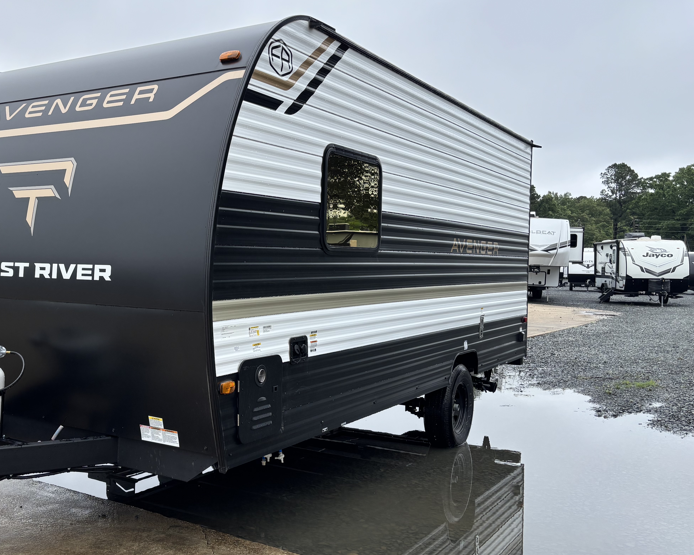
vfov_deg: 40.1
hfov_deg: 47.7
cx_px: 195
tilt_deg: -1.3
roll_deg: -1.1
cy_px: 279
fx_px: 760
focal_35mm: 37
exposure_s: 1/1220
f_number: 1.6
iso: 50
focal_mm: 5.96
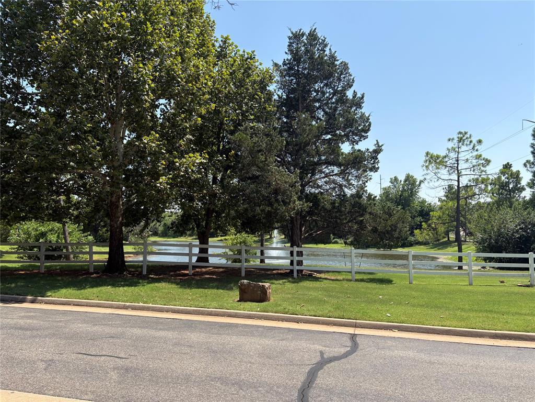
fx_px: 402
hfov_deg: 67.3
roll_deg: +0.6
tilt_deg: +4.8
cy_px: 201
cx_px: 268
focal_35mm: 26
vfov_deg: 53.1
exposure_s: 1/2141
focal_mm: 5.96
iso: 50
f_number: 1.6
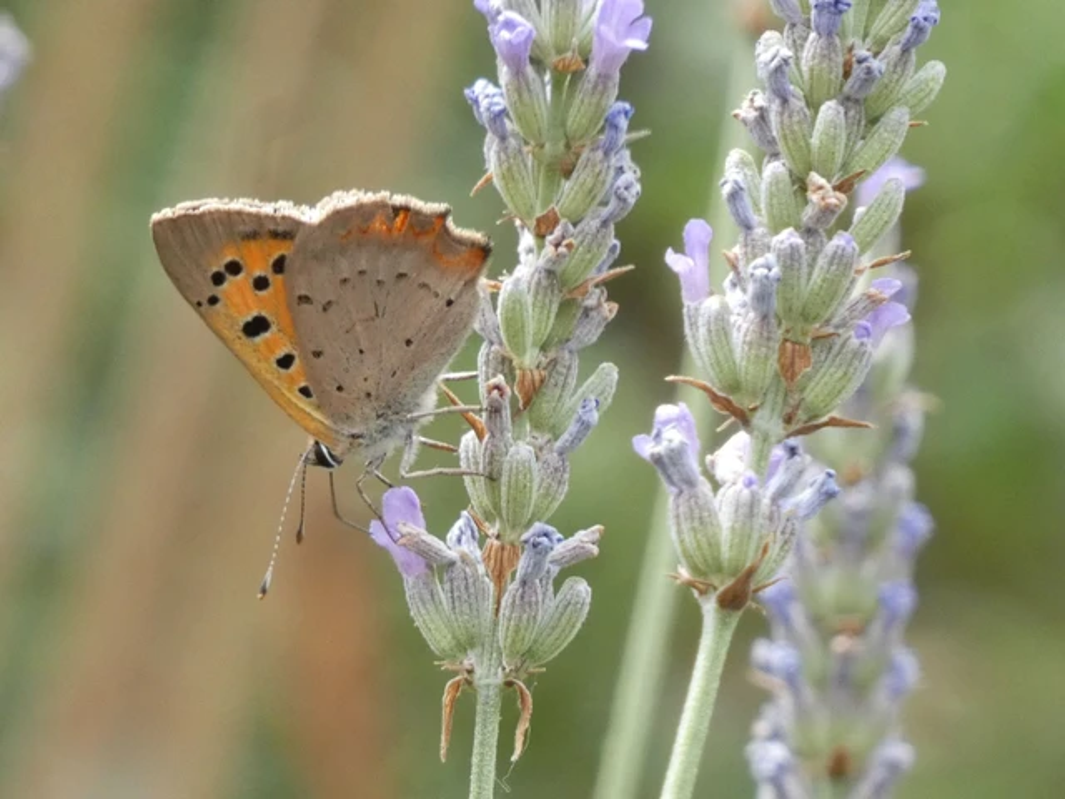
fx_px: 15383
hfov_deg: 4.0
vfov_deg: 3.0
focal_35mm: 500
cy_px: 400
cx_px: 532
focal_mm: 89.5
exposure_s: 1/100
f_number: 7.1
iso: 400
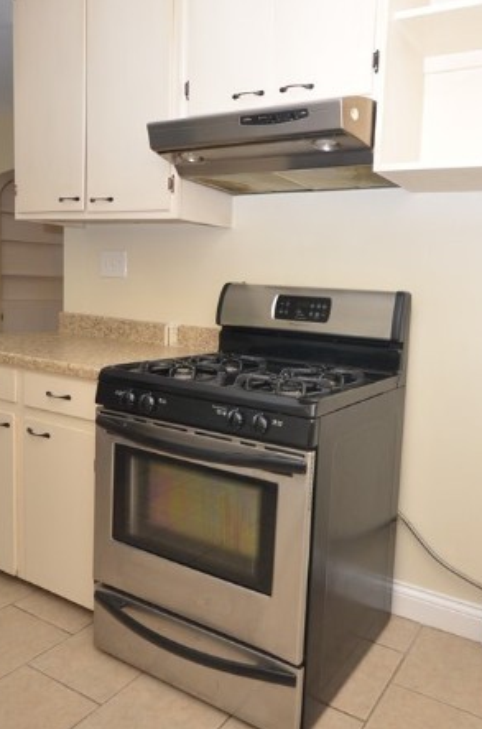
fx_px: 525
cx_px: 314
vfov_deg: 69.4
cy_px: 337
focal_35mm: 26
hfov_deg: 48.6
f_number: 5
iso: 200
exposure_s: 1/60
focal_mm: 10
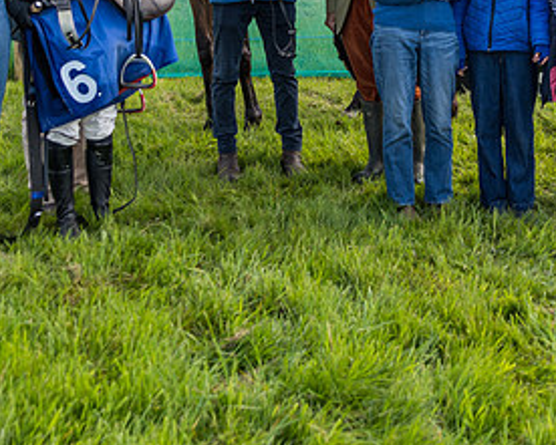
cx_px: 337
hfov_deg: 24.4
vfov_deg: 19.4
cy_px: 54
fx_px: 1284
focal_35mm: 78
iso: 50
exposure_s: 1/125
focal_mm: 34
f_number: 4
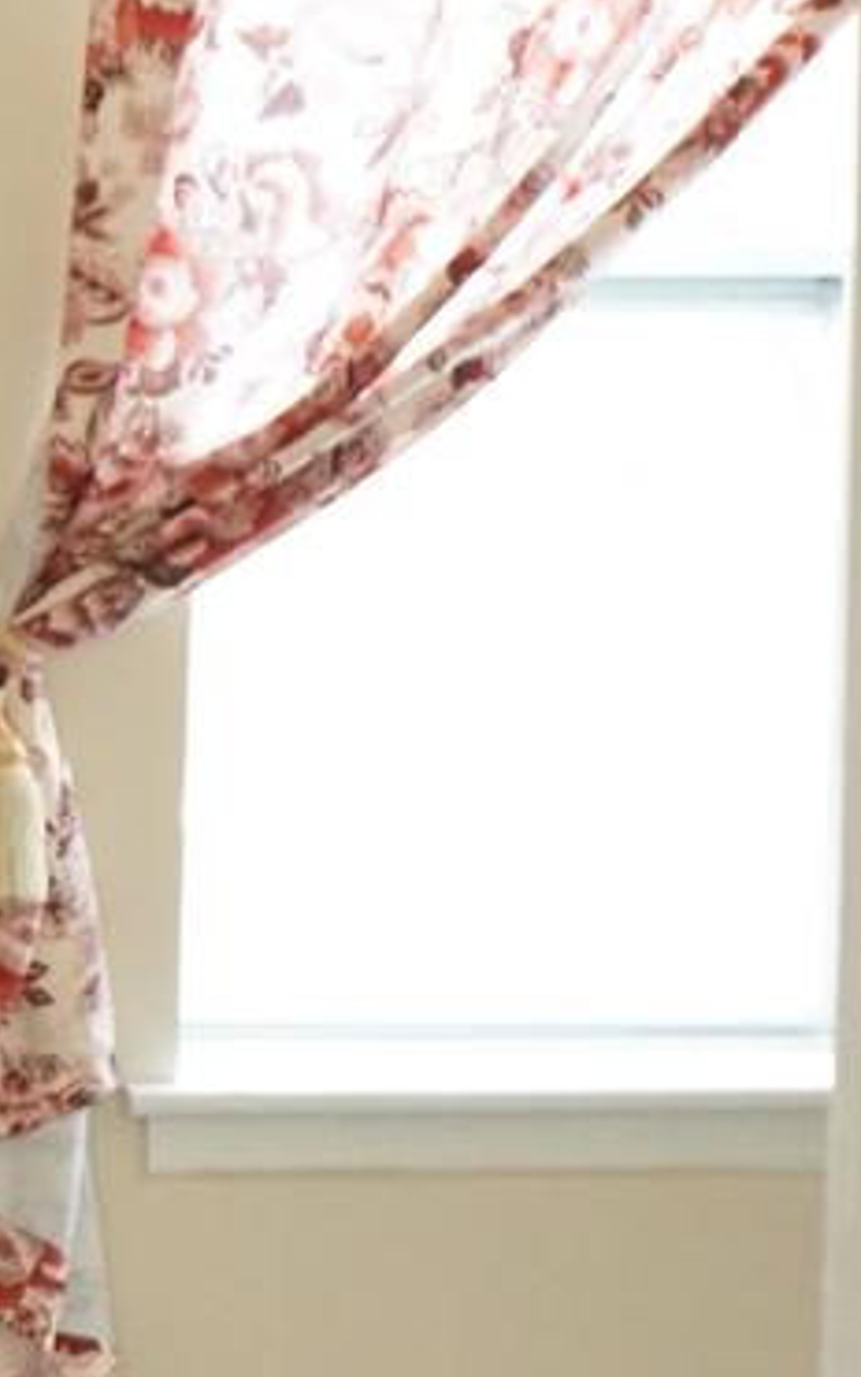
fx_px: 7131
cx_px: -1548
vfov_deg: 11.0
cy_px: 1113
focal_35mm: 190
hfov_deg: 6.4
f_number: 4.5
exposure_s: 1/50
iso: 2500
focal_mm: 48
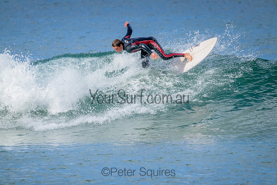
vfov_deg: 1.7
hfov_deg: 2.6
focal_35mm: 800
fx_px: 6157
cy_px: 92
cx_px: 138
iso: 2800
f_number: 11
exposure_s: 1/1250
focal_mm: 800
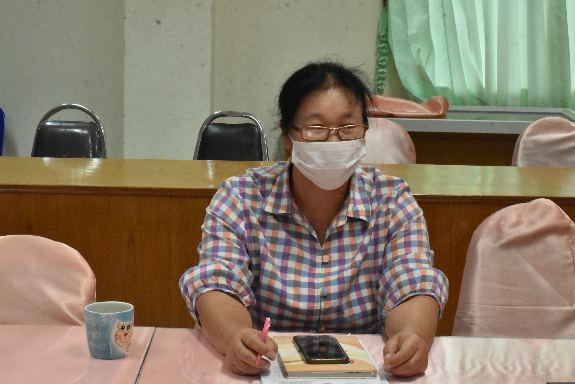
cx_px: 288
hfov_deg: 24.2
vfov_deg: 16.3
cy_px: 192
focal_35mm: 84
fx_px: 1342
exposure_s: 1/40
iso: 3200
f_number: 20
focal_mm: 56
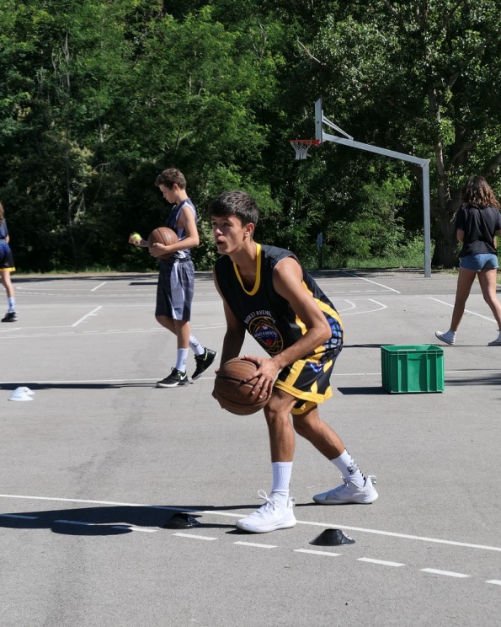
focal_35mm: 106
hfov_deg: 14.5
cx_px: 250
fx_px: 1965
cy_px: 294
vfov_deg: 18.1
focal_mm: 26.4
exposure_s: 1/1600
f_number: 3.5
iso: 125
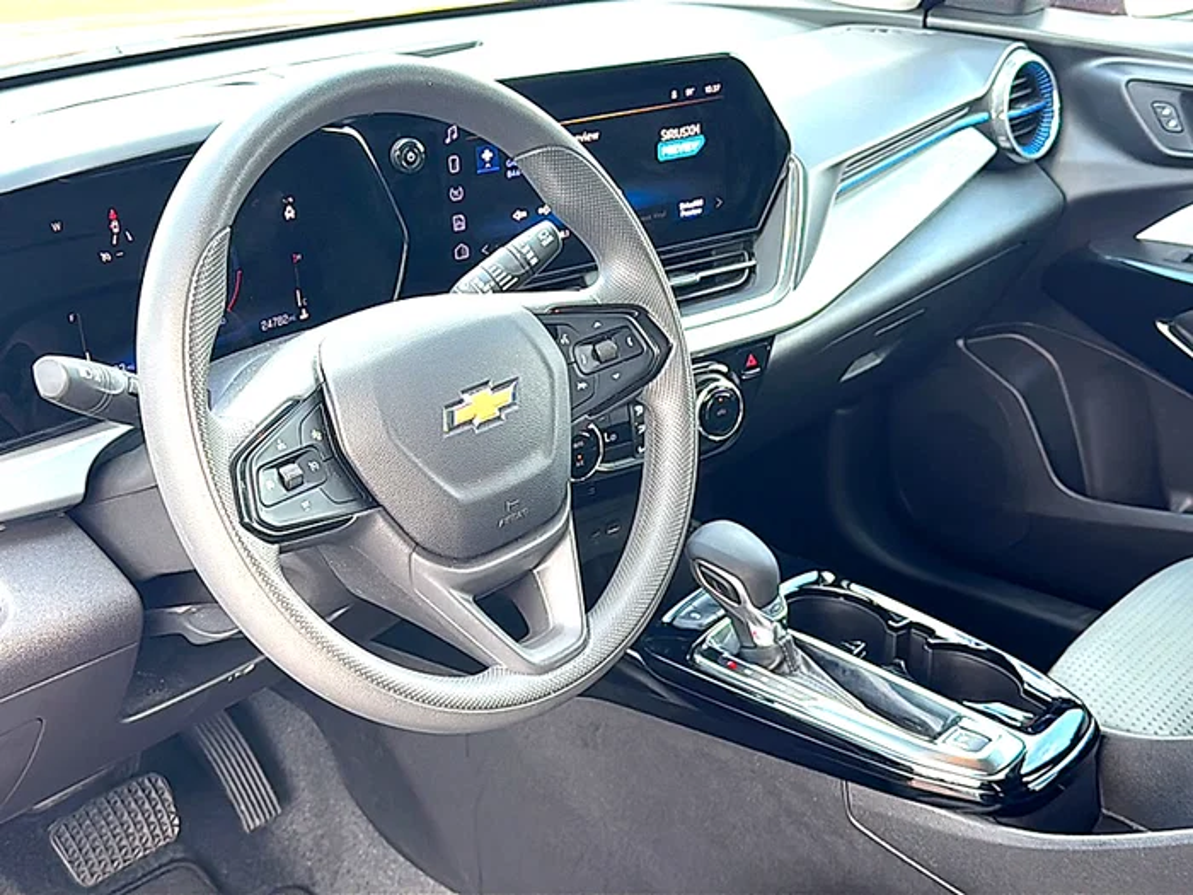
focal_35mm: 39
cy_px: 448
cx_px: 596
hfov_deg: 47.9
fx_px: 1344
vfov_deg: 36.8
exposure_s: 1/140
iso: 80
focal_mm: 6.86
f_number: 1.78
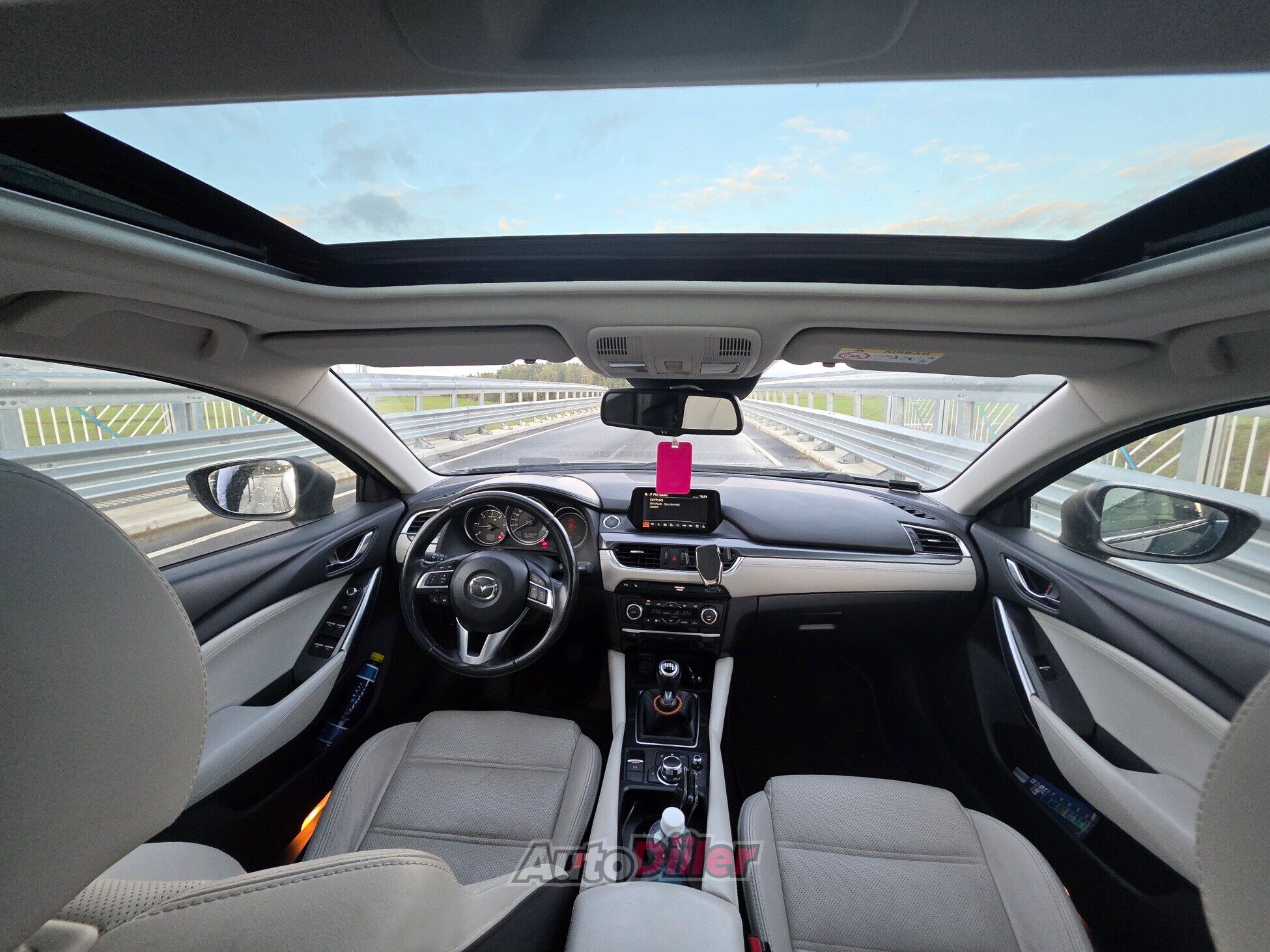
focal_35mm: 13
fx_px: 477
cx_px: 635
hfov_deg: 106.2
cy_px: 476
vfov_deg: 89.9
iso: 400
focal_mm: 2.2
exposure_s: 1/200
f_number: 1.9
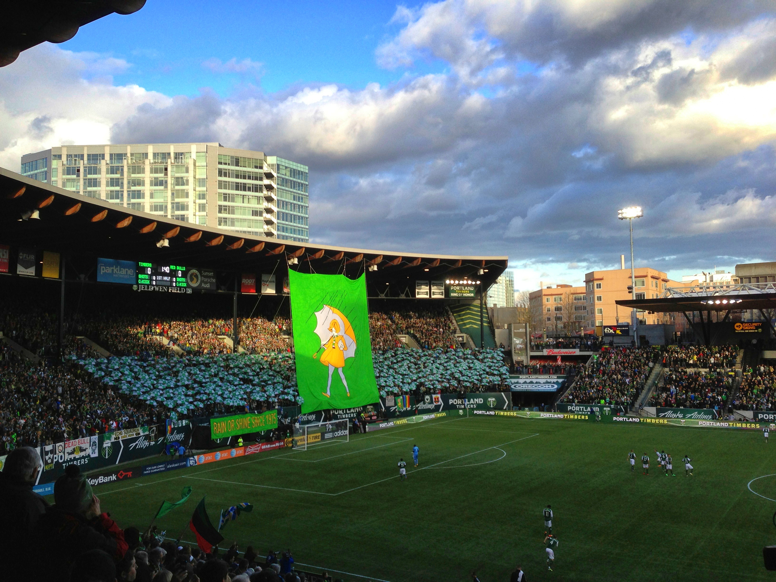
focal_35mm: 33
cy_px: 291
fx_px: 740
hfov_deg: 55.4
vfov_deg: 42.9
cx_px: 388
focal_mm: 4.13
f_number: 2.4
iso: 50
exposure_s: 1/384
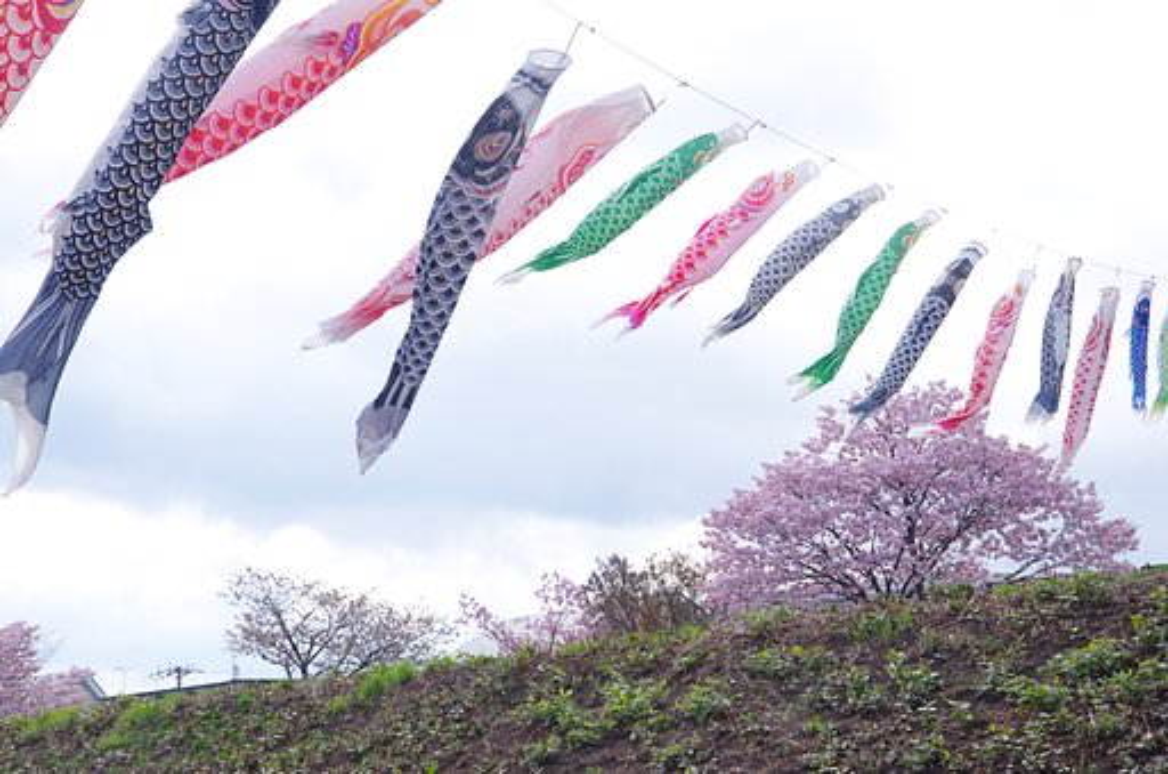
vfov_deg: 17.2
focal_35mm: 79
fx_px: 2558
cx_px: 584
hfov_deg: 25.7
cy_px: 387
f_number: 10
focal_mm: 53
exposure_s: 1/60
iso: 400
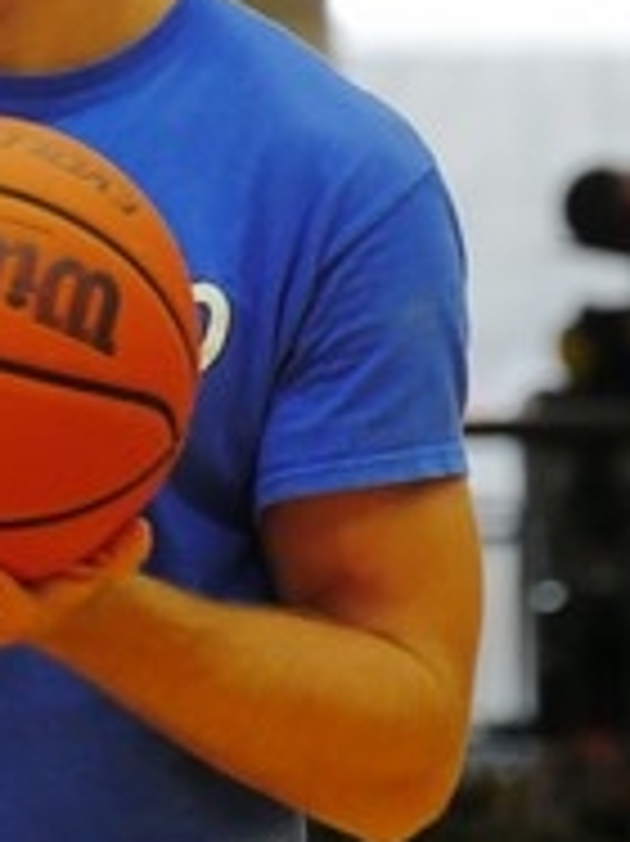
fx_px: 17492
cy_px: 257
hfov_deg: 2.1
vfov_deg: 2.8
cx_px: -76
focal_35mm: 720
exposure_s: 1/125
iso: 3200
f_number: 5.6
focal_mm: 140
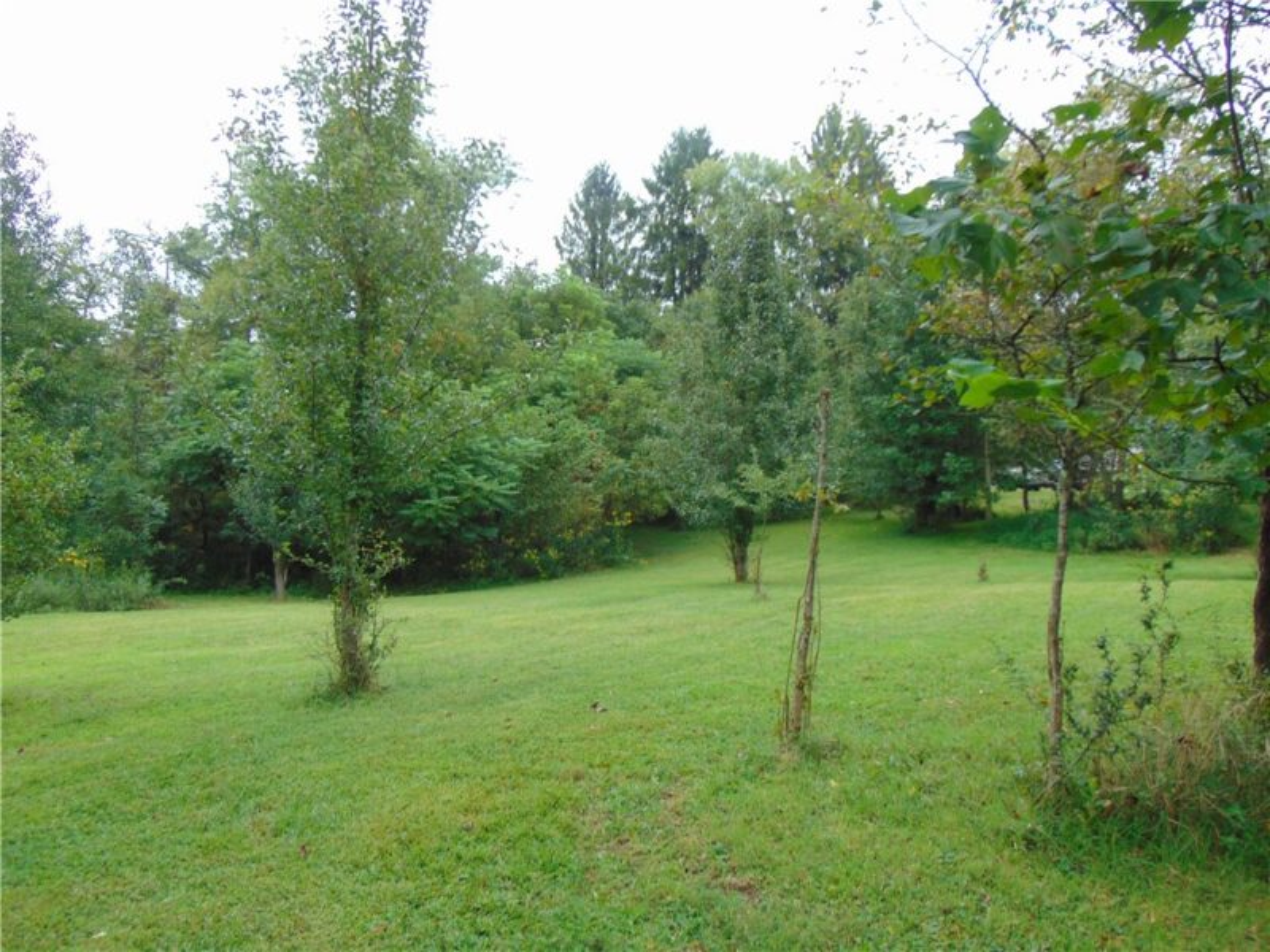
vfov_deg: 54.9
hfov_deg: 69.4
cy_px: 476
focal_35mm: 25
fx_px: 917
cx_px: 635
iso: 80
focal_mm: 4.5
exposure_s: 1/40
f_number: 3
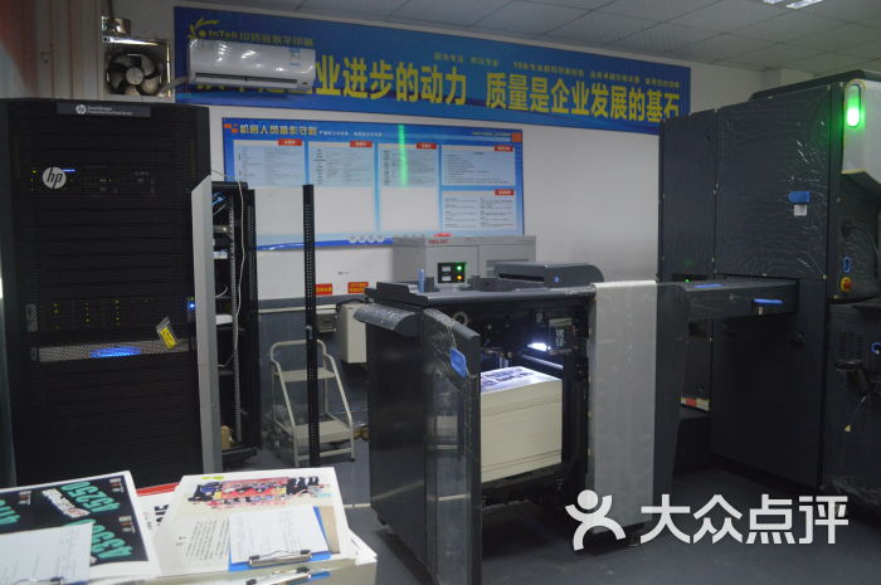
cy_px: 292
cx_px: 440
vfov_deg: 47.8
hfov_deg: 67.4
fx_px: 660
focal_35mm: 27
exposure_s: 1/60
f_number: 3.5
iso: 2000
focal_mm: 18
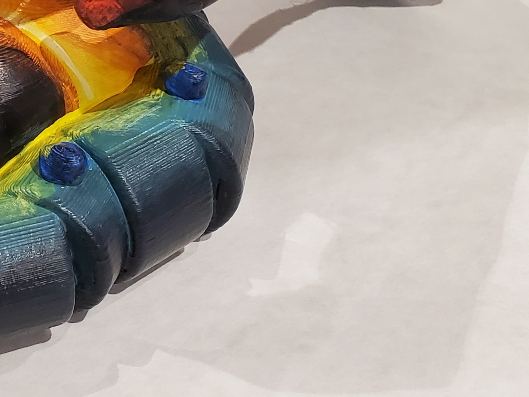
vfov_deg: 22.2
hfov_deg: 29.3
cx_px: 39
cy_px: -23
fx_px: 963
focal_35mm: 63
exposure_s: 1/120
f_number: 2.4
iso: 250
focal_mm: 4.3
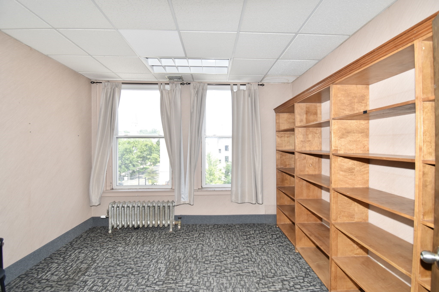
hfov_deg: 100.4
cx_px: 220
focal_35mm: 15
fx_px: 183
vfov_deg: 77.3
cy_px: 146
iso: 280
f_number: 5.6
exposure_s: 1/125
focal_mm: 10
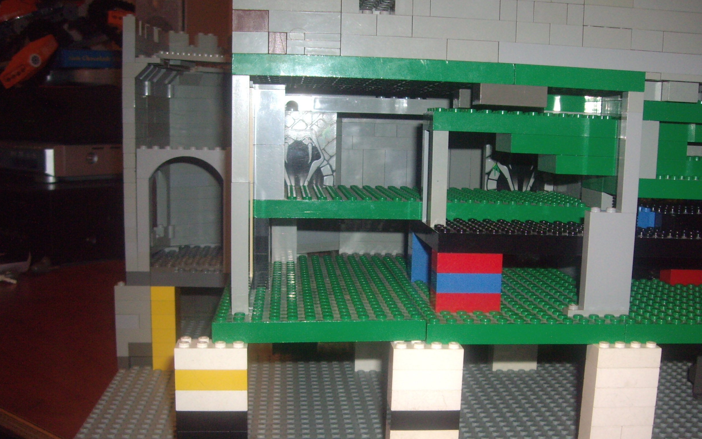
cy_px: 283
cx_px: 390
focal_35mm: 46
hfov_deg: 43.4
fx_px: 880
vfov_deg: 27.9
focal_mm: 6.2
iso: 200
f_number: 2.7
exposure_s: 1/40
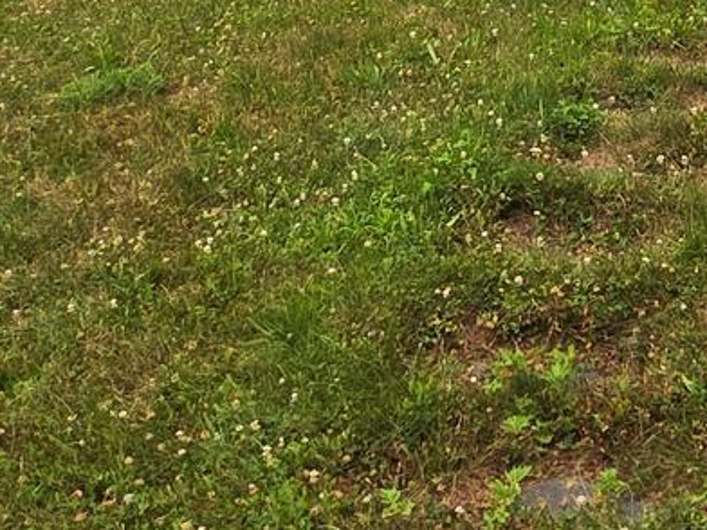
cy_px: -359
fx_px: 1389
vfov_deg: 18.1
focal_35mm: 68
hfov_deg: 27.9
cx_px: 584
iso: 40
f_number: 1.9
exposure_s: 1/1493
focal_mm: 2.2
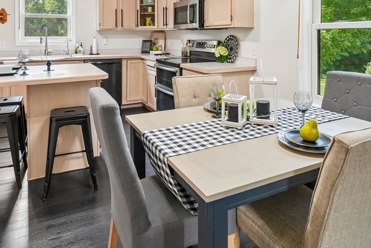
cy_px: 39
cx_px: 180
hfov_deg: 69.4
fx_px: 268
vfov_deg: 46.2
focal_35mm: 26
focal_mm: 10
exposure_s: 1/10
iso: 400
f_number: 8
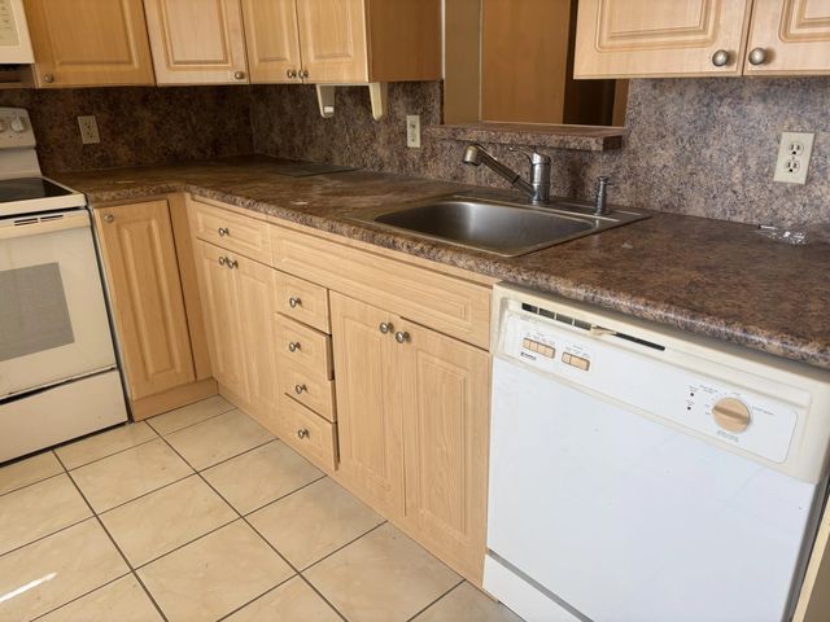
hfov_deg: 67.3
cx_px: 415
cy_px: 311
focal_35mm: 26
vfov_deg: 53.1
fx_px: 623
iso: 50
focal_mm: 5.96
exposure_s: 1/120
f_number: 1.6
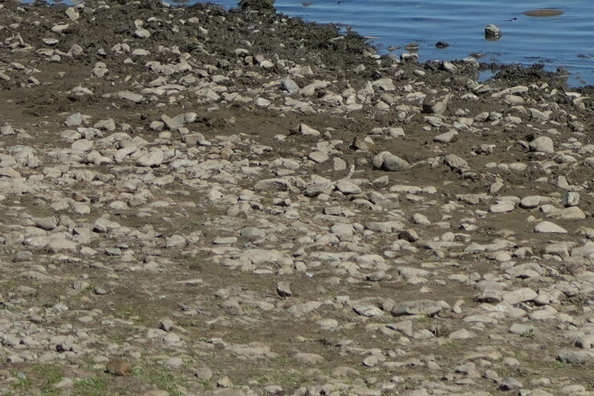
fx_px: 4867
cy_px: -647
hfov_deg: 6.8
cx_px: 1113
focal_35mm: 295
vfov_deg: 4.5
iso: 250
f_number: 4.5
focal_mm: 50
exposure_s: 1/2500
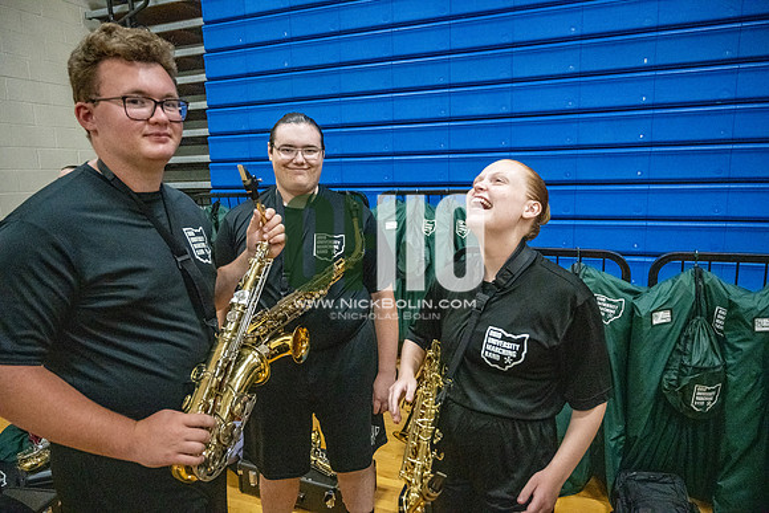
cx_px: 384
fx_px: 513
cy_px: 256
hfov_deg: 73.7
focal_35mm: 24
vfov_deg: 53.2
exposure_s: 1/800
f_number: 4
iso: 8000
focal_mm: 24
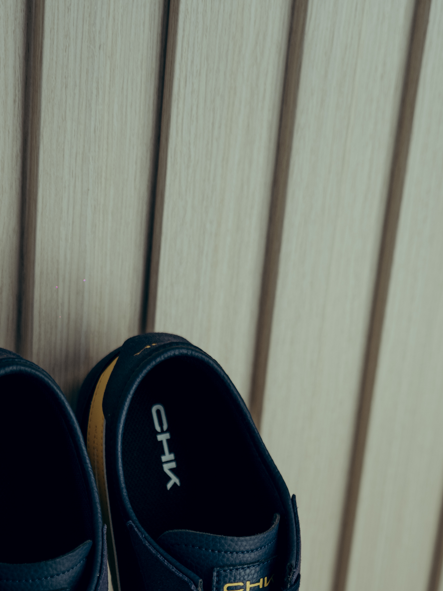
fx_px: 1758
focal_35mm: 103
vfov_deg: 18.3
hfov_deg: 14.3
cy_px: 666
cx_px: 124
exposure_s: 1/160
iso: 400
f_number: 2.8
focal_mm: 47
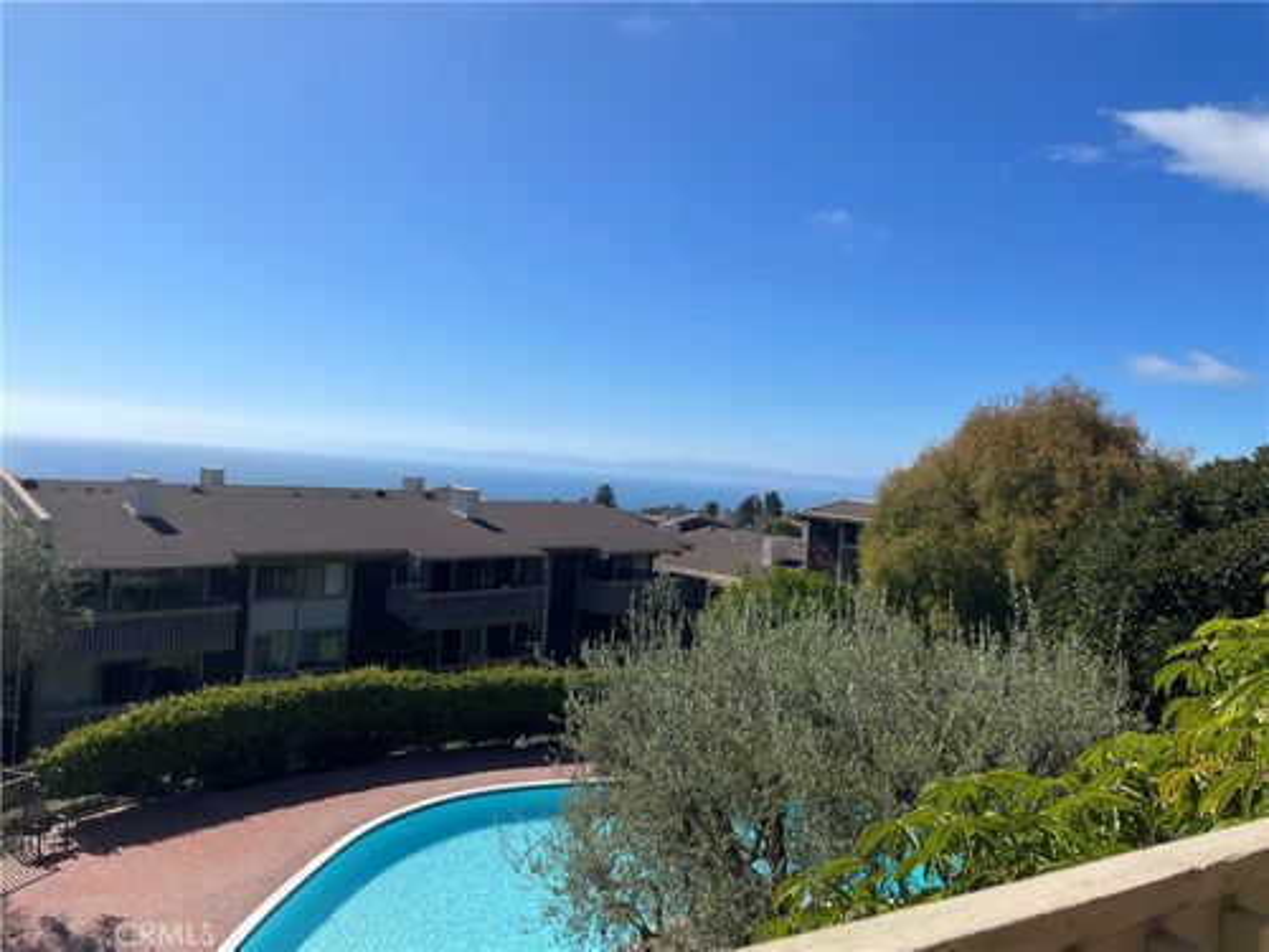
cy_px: 476
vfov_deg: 53.1
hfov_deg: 67.3
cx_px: 634
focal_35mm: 26
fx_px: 953
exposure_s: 1/5556
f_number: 1.6
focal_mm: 4.2
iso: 32
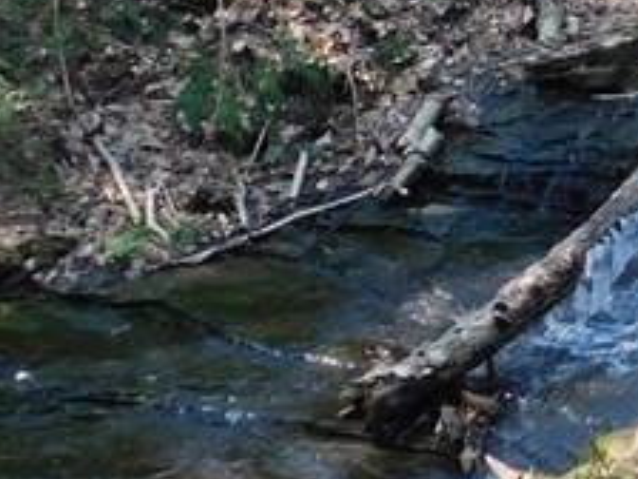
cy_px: -316
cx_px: 1228
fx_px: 3373
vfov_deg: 7.9
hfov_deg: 10.1
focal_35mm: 183
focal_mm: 7.1
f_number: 3.6
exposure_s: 1/60
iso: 125
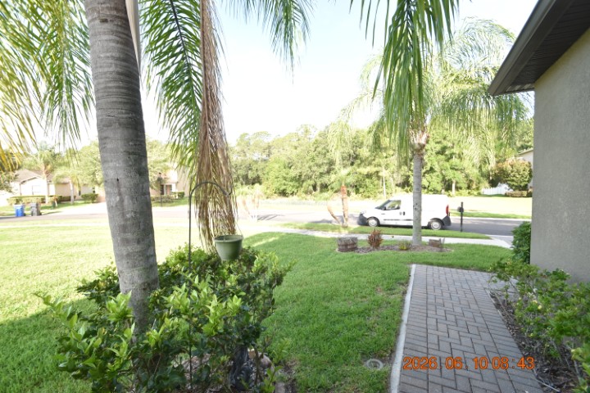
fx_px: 246
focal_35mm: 15
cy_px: 196
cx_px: 295
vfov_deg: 77.3
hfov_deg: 100.4
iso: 400
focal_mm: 10
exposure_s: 1/250
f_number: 8
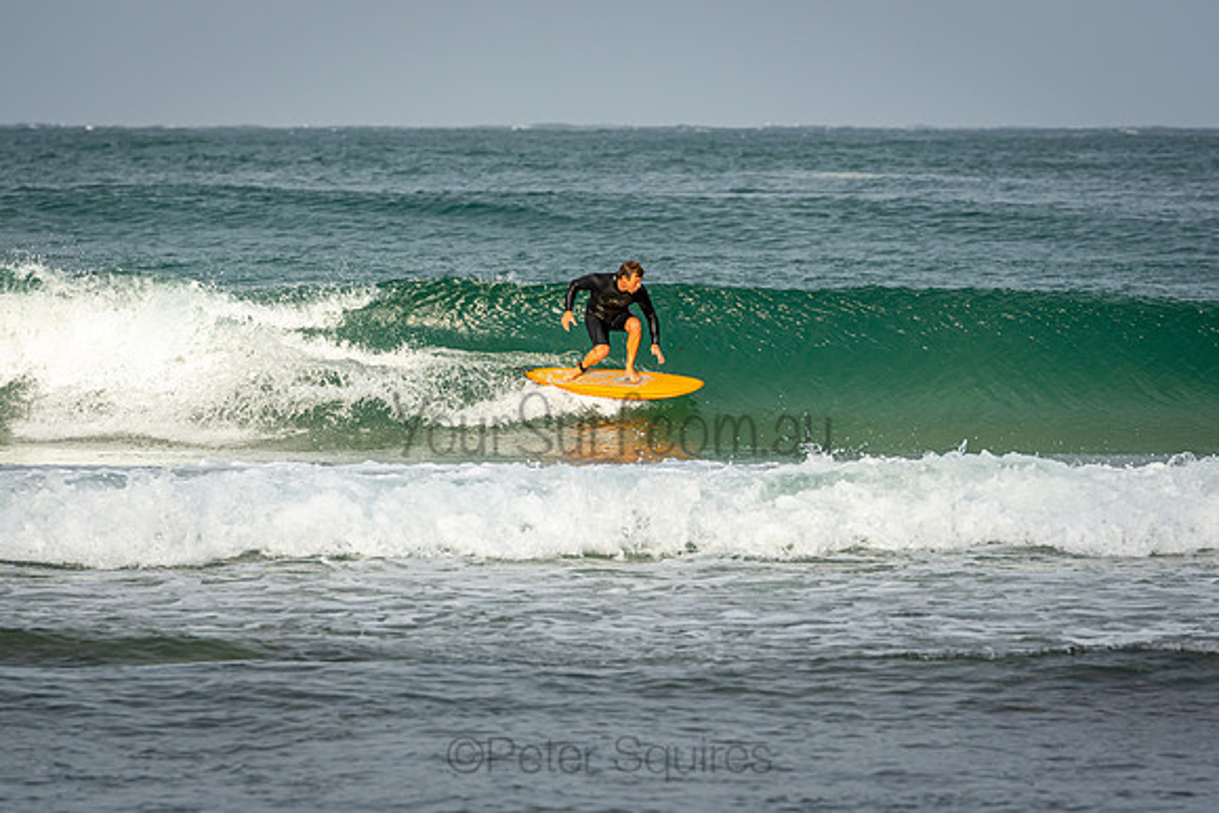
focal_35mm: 312
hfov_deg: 6.6
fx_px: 10573
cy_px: 406
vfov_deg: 4.4
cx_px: 610
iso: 200
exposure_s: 1/1250
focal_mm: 200
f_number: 5.6
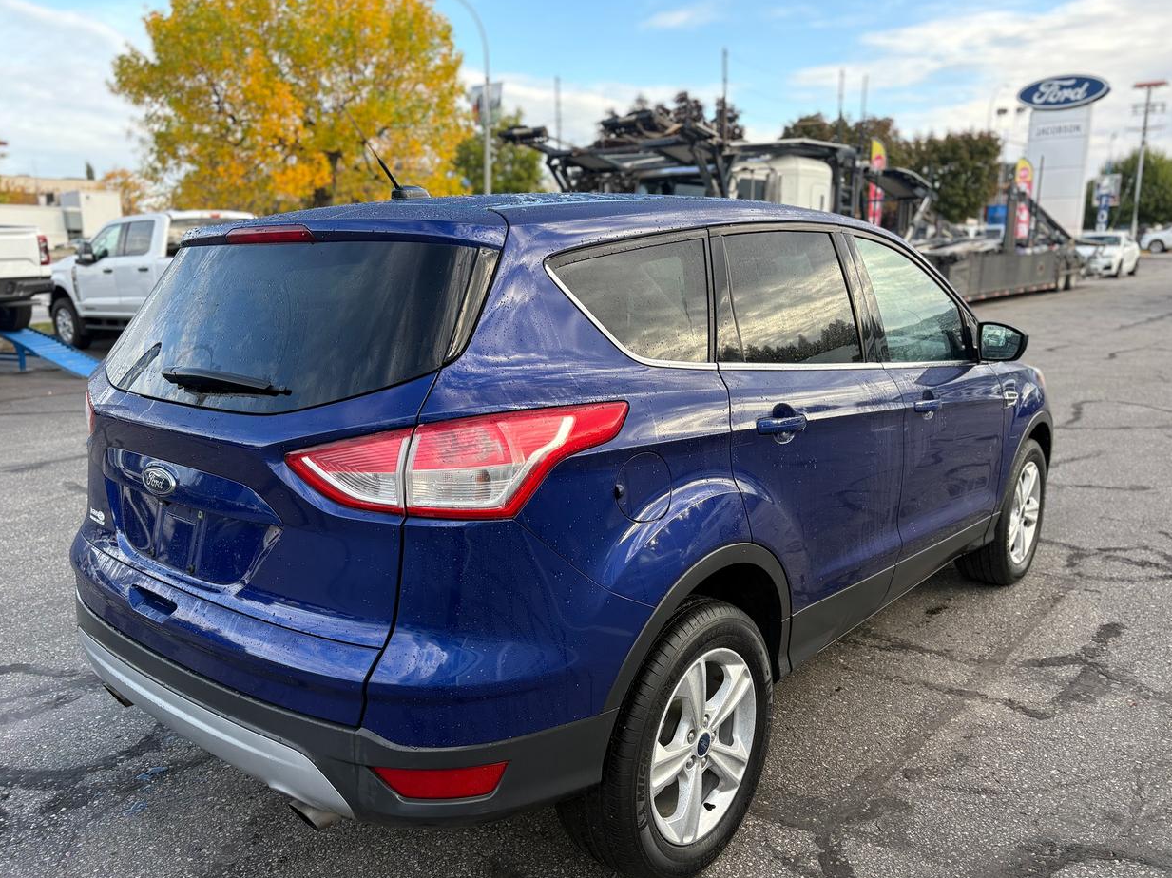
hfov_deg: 65.3
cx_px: 573
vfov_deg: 51.3
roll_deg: +0.3
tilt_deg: -12.1
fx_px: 914
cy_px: 448
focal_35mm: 27
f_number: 1.6
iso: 64
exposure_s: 1/433
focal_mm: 5.96
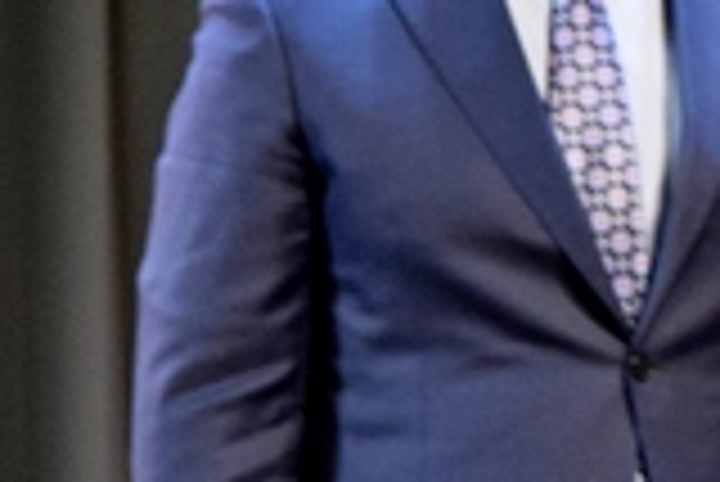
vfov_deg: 3.5
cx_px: 860
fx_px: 7807
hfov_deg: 5.3
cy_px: 286
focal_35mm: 390
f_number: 5.6
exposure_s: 1/60
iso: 1800
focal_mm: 52
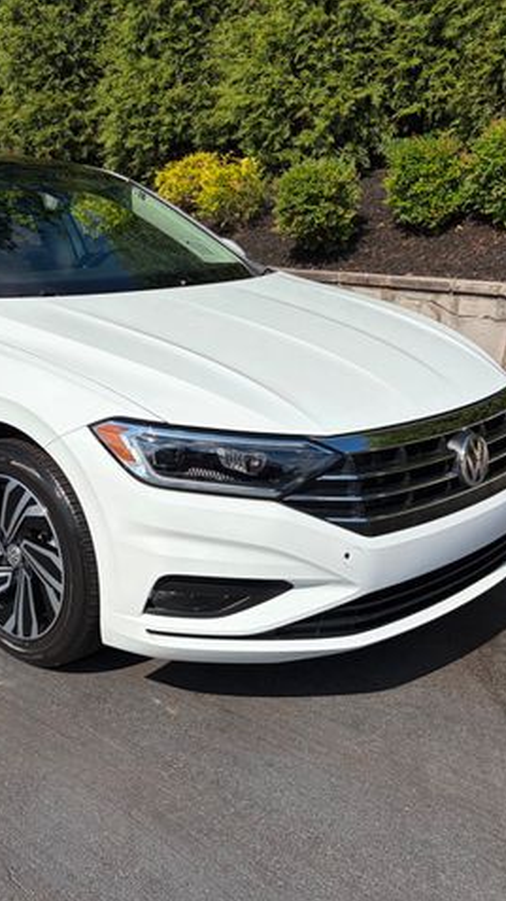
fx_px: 907
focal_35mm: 38
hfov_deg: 30.1
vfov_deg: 52.8
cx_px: 68
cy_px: 451
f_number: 1.6
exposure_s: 1/8850
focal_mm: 5.96
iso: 50
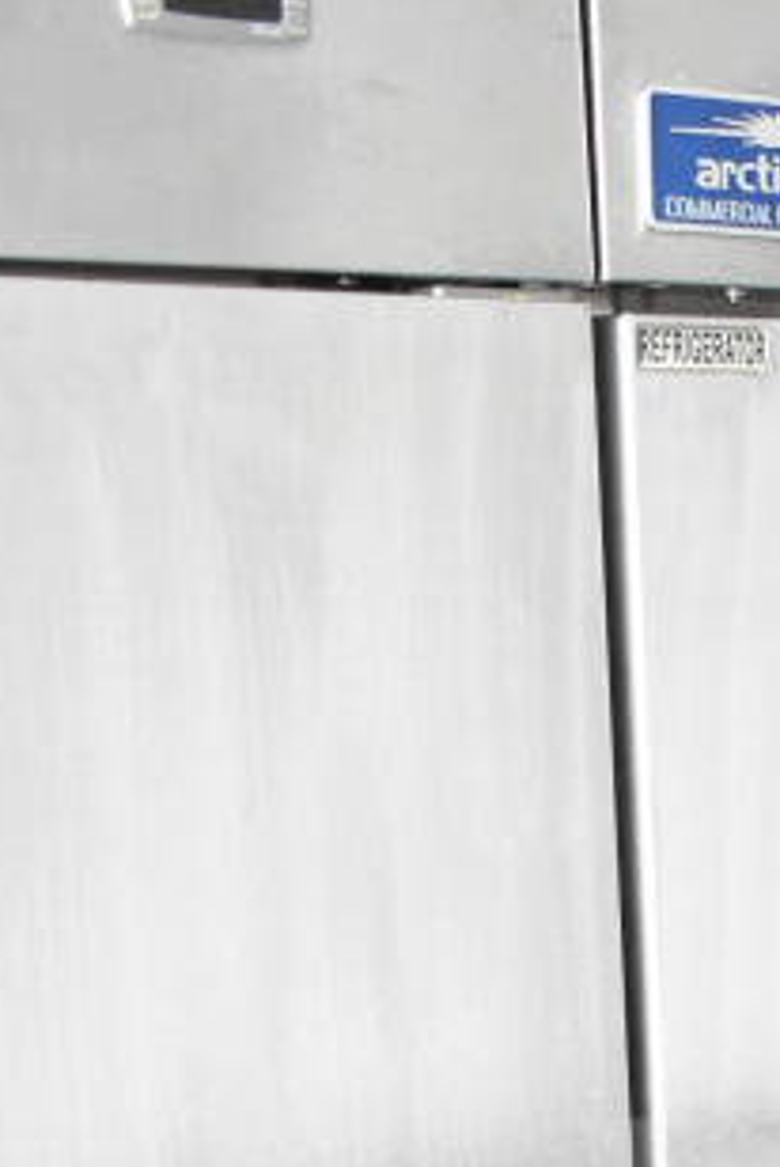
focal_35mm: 80
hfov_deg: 16.4
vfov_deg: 23.1
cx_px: 916
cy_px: 1417
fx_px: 2594
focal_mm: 18
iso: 3600
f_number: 3.5
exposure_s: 1/30
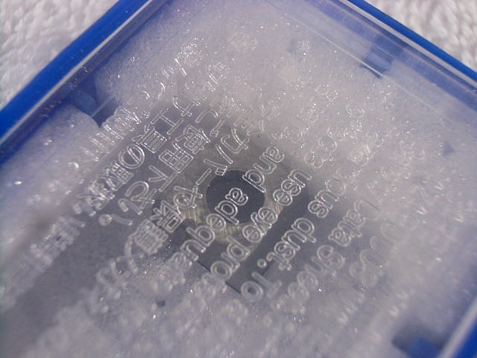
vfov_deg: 25.7
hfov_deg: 33.8
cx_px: 238
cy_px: 179
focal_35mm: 57
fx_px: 785
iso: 400
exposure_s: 1/80
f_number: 4.5
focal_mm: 10.11
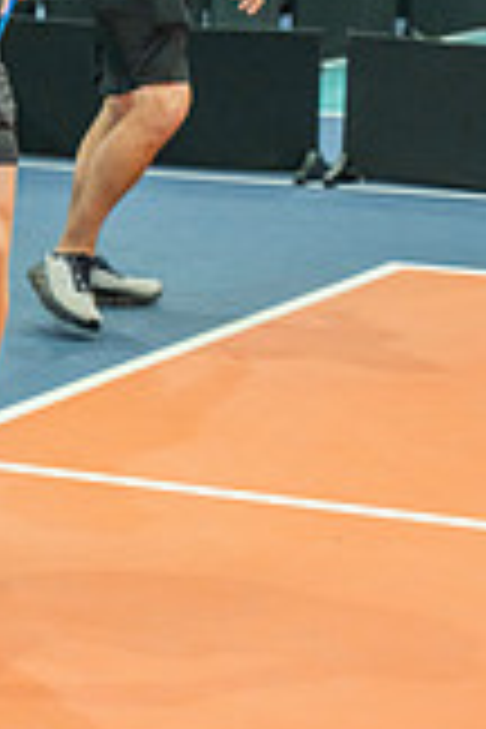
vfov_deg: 12.2
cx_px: -135
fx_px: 3381
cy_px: 117
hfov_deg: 8.1
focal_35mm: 167
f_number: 4
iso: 3200
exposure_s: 1/320
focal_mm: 60
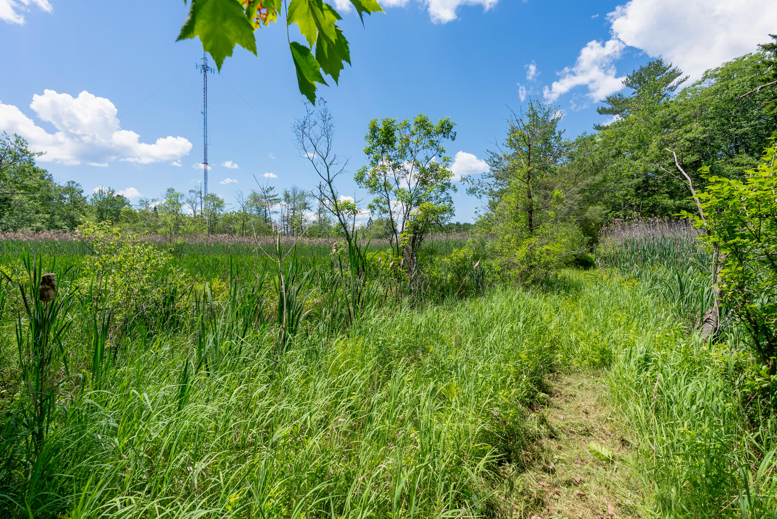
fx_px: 345
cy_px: 260
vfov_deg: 73.8
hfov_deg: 96.7
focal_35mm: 16
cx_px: 388
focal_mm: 16
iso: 320
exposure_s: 1/640
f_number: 7.1
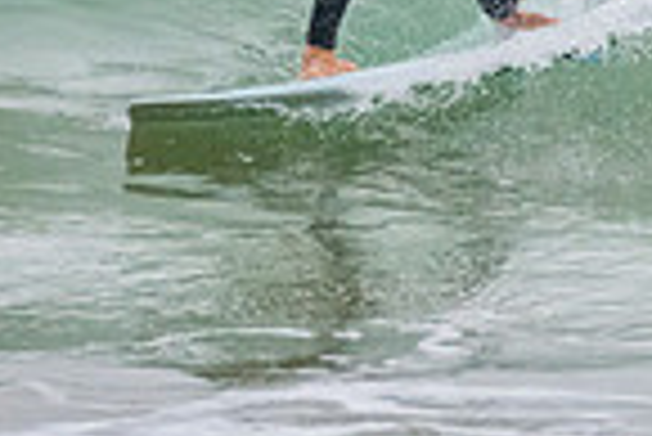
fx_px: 44380
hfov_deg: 0.8
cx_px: 377
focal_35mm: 2448
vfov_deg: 0.6
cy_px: -193
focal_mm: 500
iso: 1100
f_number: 5.6
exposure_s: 1/1000
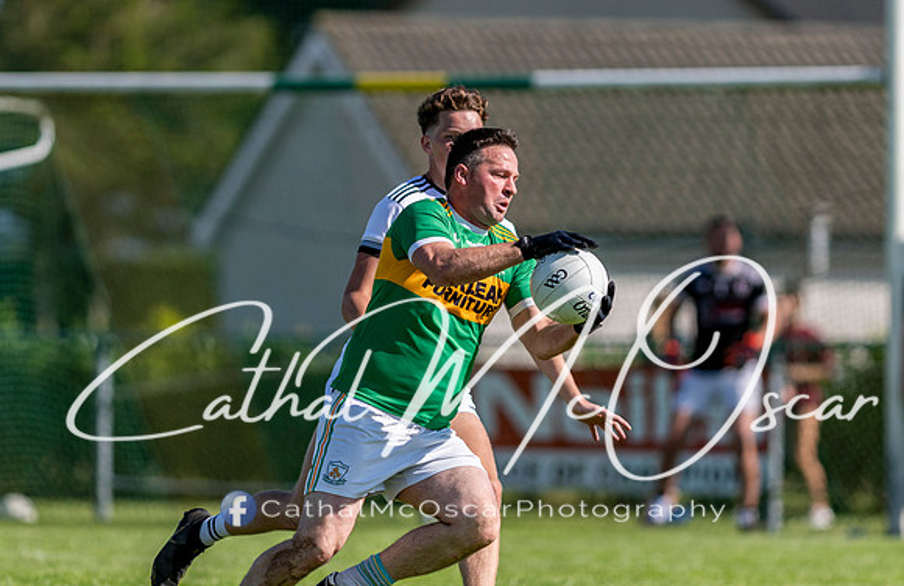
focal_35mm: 496
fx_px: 12354
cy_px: 265
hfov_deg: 4.2
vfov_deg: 2.7
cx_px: 422
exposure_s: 1/2500
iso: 125
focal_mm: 300
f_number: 2.8
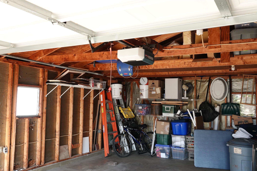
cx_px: 128
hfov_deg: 57.2
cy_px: 86
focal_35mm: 33
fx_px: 236
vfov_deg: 40.0
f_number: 3.5
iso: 640
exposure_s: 1/250
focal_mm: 12.04
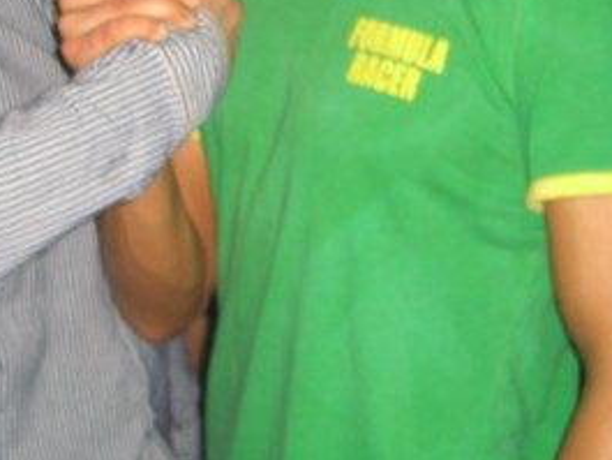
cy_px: -51
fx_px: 1521
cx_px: 164
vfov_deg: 16.6
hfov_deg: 22.6
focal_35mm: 86
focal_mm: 7.9
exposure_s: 1/60
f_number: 2.8
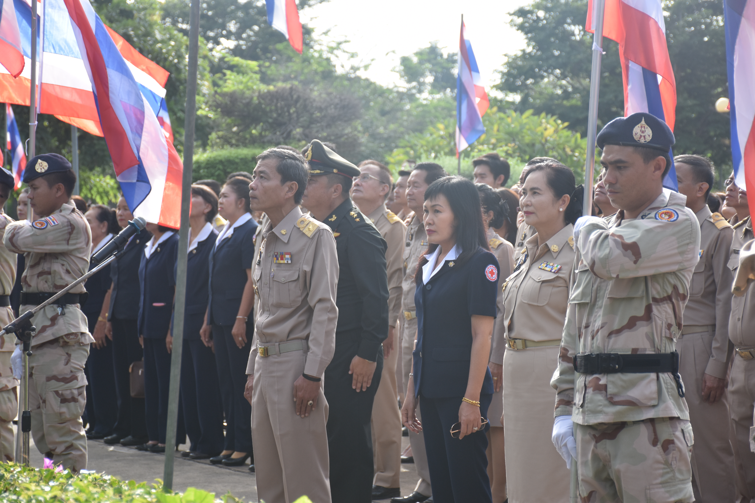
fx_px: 2516
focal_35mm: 120
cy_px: 252
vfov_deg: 11.4
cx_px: 378
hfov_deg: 17.1
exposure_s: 1/500
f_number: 5.6
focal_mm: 80
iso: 360
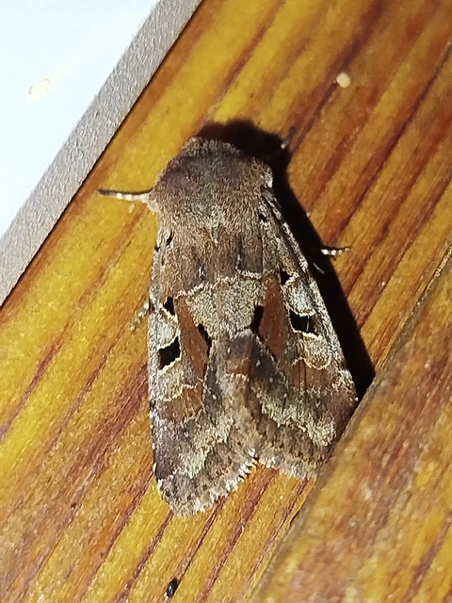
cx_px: 226
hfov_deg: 16.8
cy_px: 302
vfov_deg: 22.3
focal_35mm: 88
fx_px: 1532
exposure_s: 1/50
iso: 125
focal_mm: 5.31
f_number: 1.7
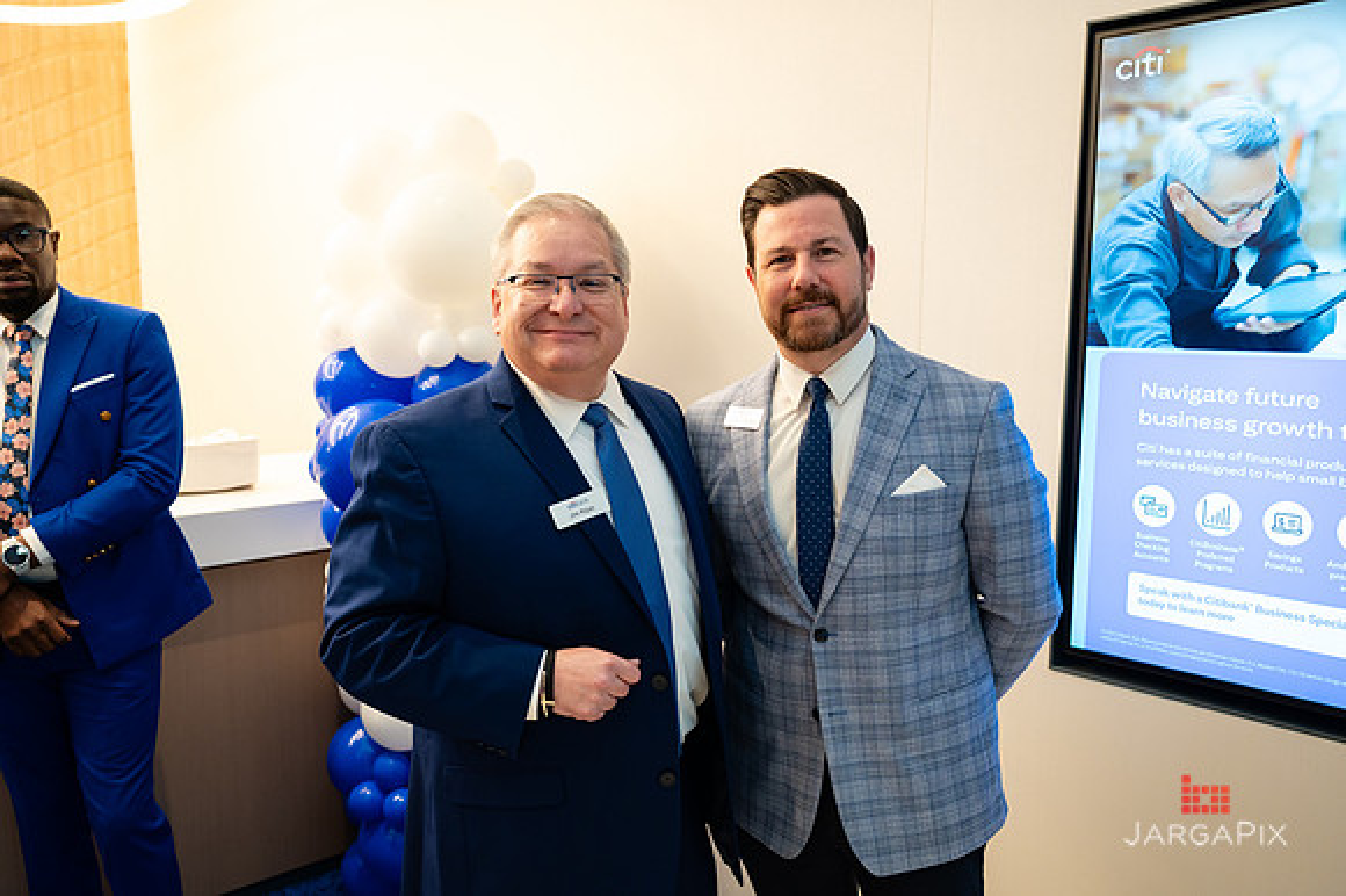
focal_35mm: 30
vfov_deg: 43.3
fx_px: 1127
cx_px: 673
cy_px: 448
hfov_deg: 61.7
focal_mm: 30
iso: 1250
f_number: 3.2
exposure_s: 1/200
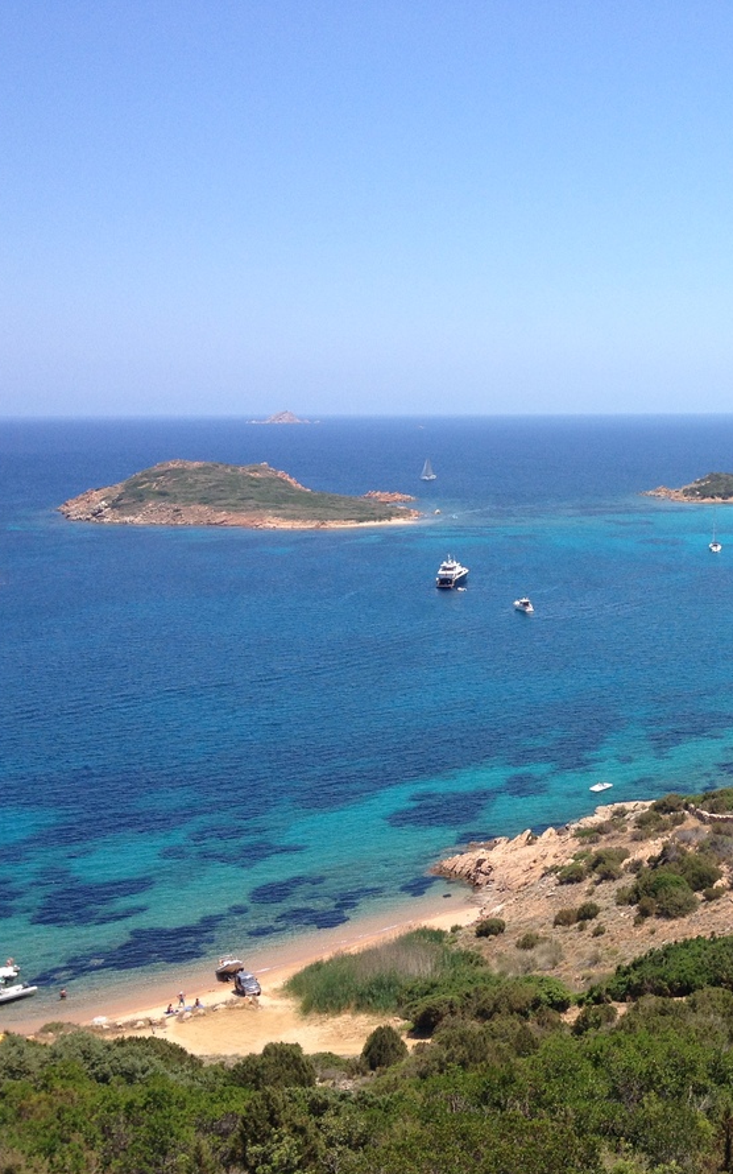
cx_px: 729
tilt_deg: -9.3
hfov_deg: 24.7
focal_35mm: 50
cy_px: 583
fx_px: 1599
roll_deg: +0.8
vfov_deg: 40.3
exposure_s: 1/1346
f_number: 2.4
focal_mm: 4.28
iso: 50
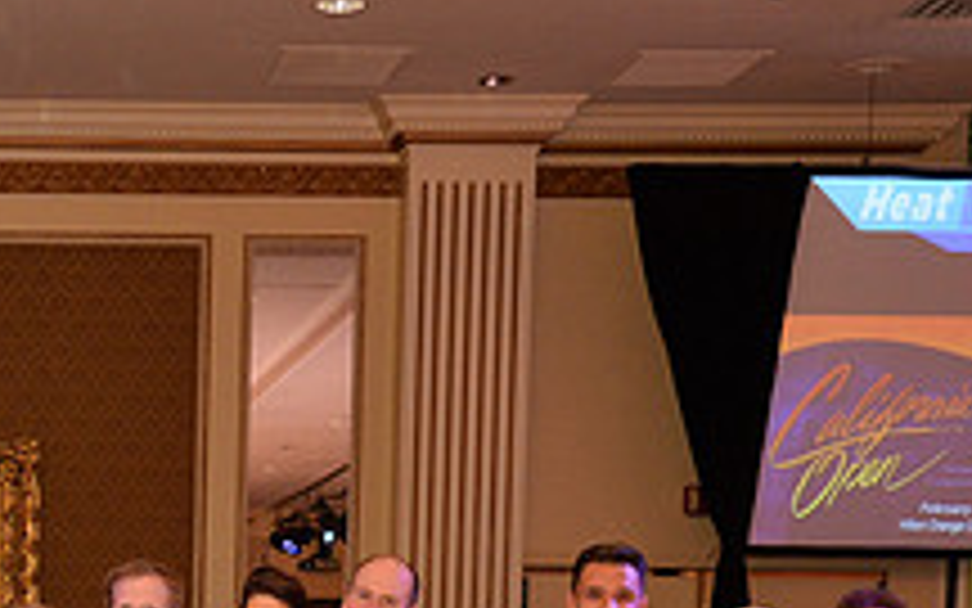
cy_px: 844
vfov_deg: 13.4
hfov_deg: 21.1
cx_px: -135
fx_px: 2464
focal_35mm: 93
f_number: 5
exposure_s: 1/250
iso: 2000
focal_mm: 34
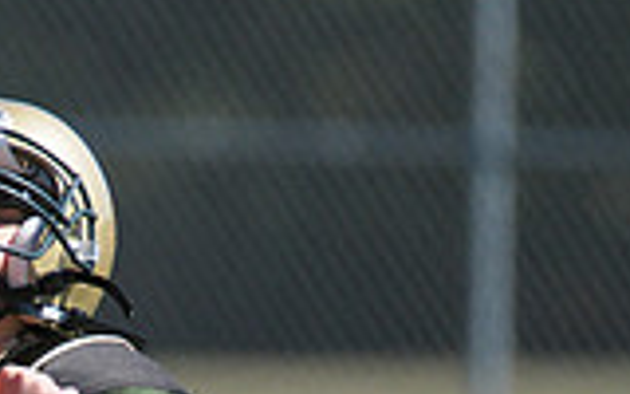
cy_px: 731
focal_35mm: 1665
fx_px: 28587
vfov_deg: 0.8
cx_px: -217
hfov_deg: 1.3
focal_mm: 300
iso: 640
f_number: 4
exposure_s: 1/4000
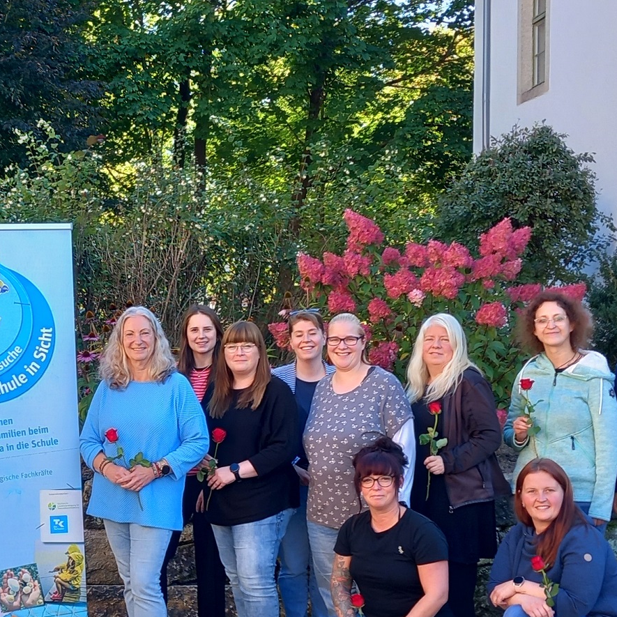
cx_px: 101
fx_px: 1331
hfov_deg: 25.5
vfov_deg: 25.9
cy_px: 423
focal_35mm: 66
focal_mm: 4
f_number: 1.8
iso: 25
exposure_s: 1/50
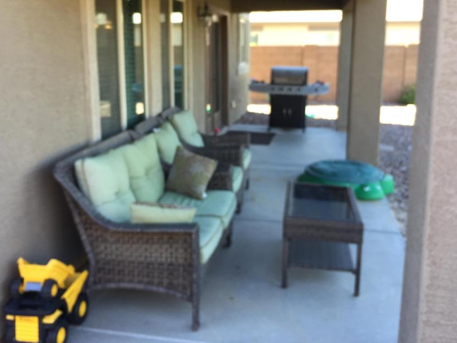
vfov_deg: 39.5
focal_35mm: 36
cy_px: 142
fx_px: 475
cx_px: 233
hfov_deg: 51.3
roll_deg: -0.5
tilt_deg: -8.3
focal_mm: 4.15
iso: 50
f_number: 2.2
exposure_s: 1/120
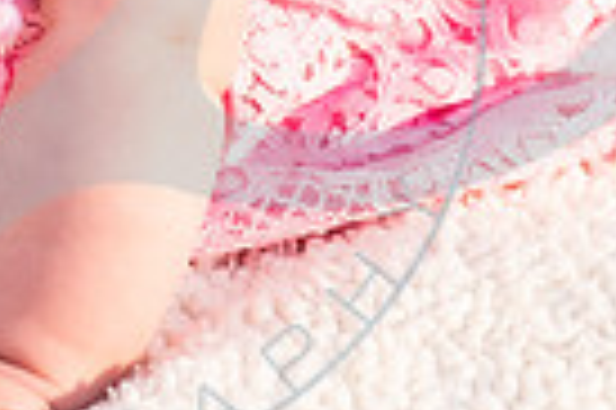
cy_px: -354
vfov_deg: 6.3
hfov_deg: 9.7
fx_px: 3623
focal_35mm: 212
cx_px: 247
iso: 100
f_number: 2.8
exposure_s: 1/320
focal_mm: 50
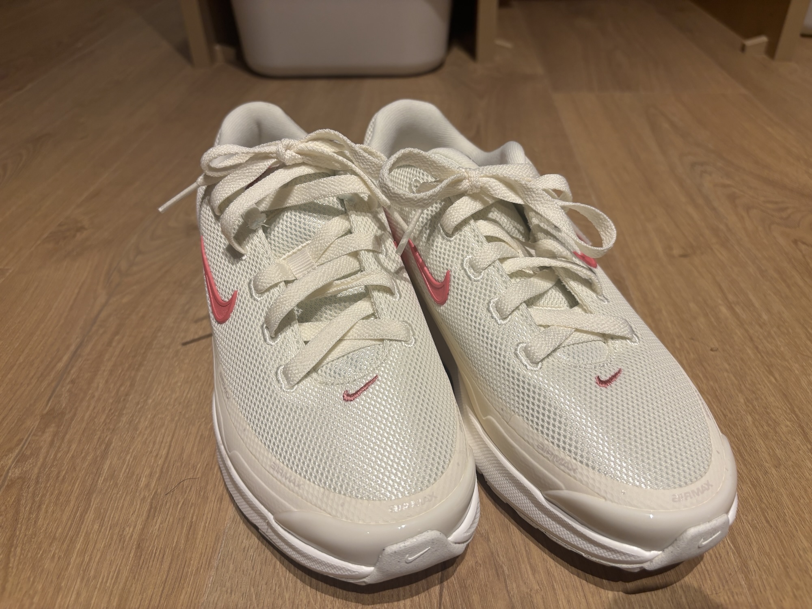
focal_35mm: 26
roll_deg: +2.7
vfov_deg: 53.1
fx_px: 610
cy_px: 304
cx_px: 406
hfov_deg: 67.3
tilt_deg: -37.1
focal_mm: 5.96
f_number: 1.6
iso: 80
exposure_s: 1/50
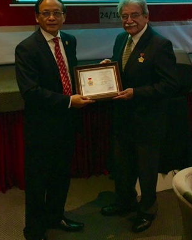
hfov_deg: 32.1
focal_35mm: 47
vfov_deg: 38.2
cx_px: 102
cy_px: 50
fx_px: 334
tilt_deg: -4.3
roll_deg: +1.7
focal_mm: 4.15
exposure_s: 1/17
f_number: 2.2
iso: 100
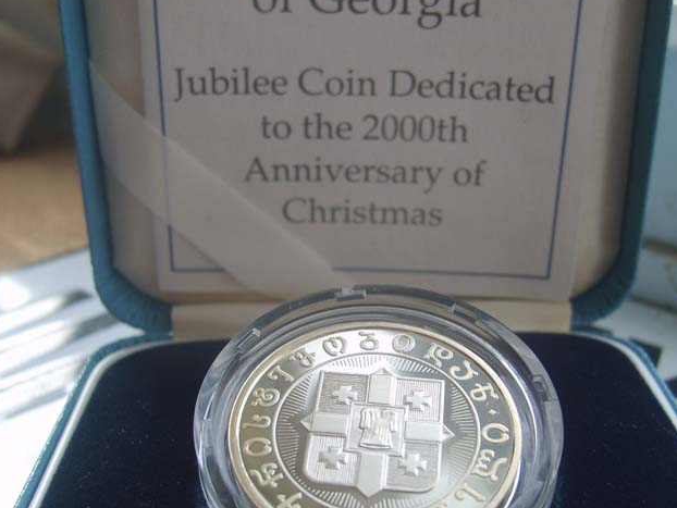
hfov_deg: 42.0
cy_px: 313
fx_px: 880
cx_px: 360
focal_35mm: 45
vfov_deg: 32.1
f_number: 2.8
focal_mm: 5.8
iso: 50
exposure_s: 1/125
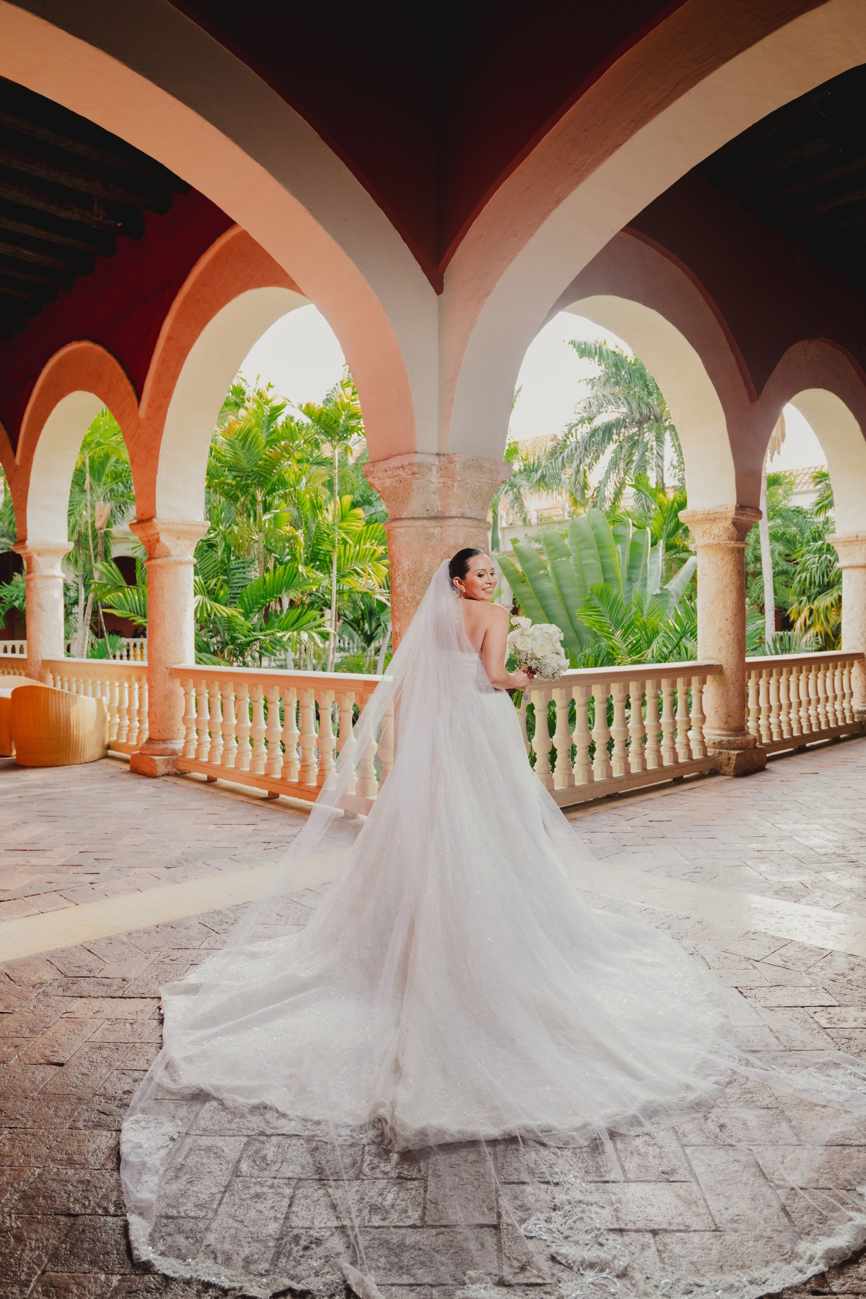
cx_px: 433
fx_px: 866
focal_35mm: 24
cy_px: 650
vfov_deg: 73.7
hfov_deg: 53.1
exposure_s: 1/200
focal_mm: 24
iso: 1000
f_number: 4
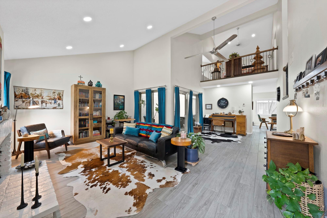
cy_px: 109
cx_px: 164
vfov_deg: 90.1
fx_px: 109
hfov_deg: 112.6
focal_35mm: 12
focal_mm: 12
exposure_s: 1/1.67
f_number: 9
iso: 640
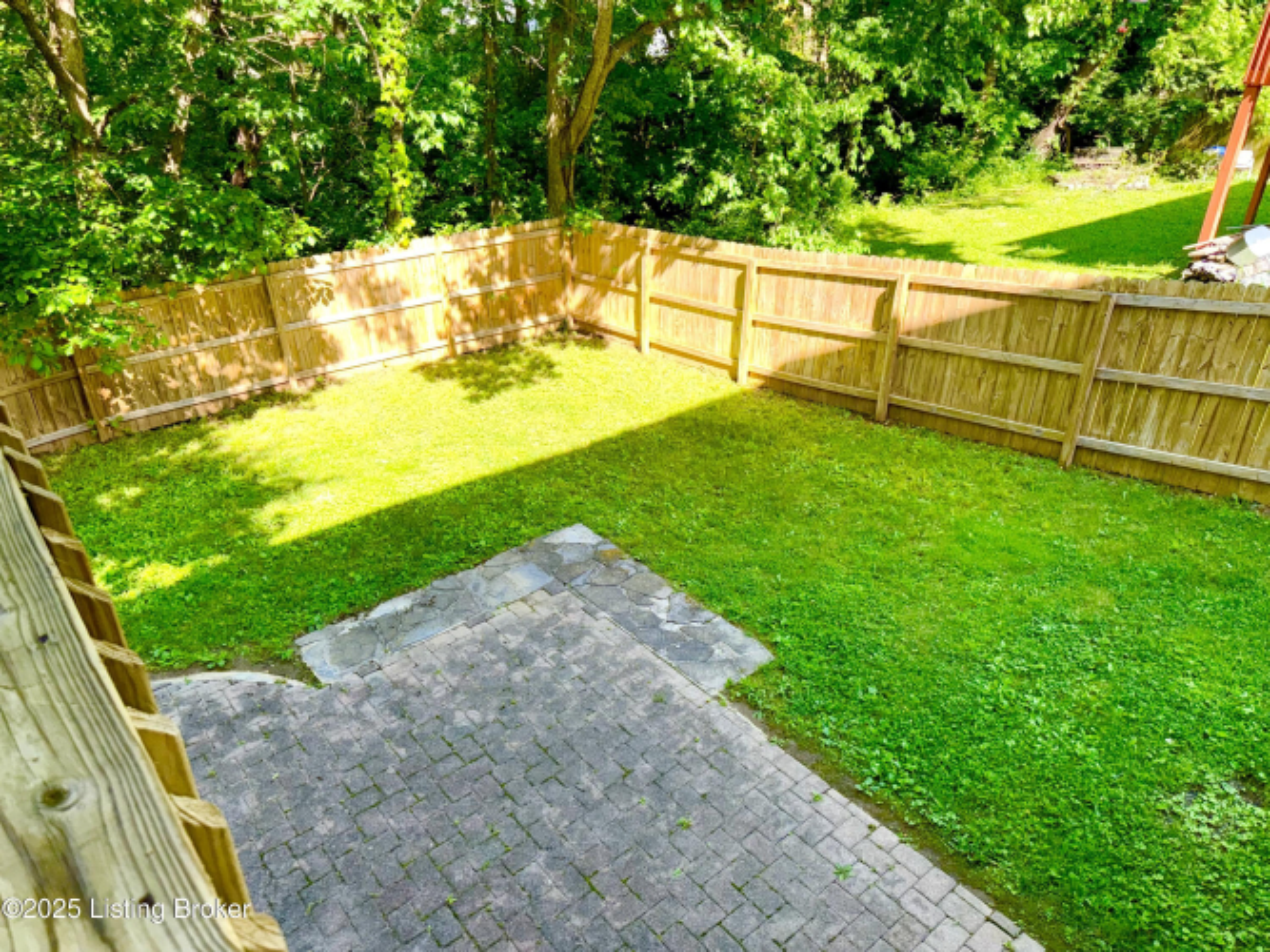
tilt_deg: -28.9
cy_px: 476
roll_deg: -0.4
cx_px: 635
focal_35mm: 24
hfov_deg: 71.6
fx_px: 880
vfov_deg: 56.8
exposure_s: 1/695
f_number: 1.78
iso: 80
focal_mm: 6.76
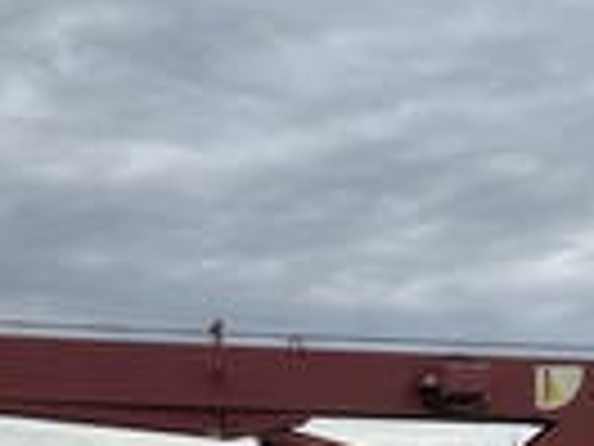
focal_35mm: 88
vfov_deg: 15.9
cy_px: 577
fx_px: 1510
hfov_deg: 22.2
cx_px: 238
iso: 25
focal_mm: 3
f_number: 1.8
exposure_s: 1/1195
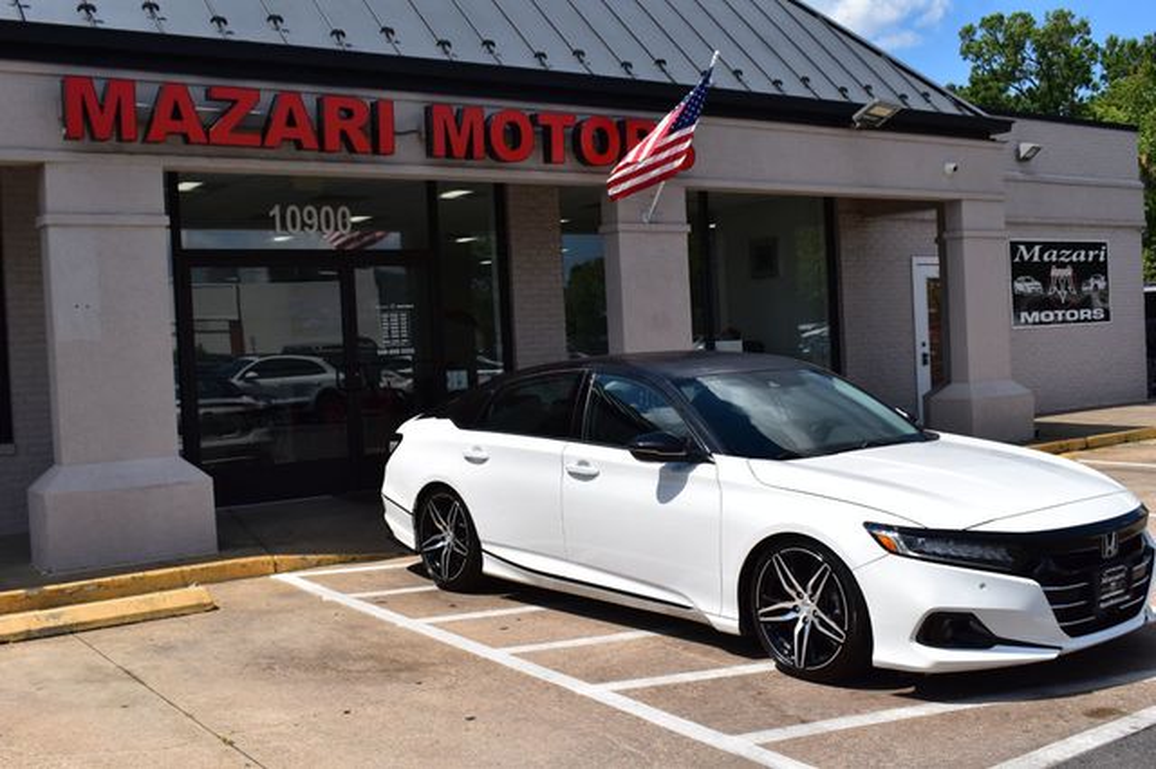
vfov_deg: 34.2
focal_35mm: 39
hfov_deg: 49.6
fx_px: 1252
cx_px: 578
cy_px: 384
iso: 220
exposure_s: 1/500
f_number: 11
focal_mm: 26
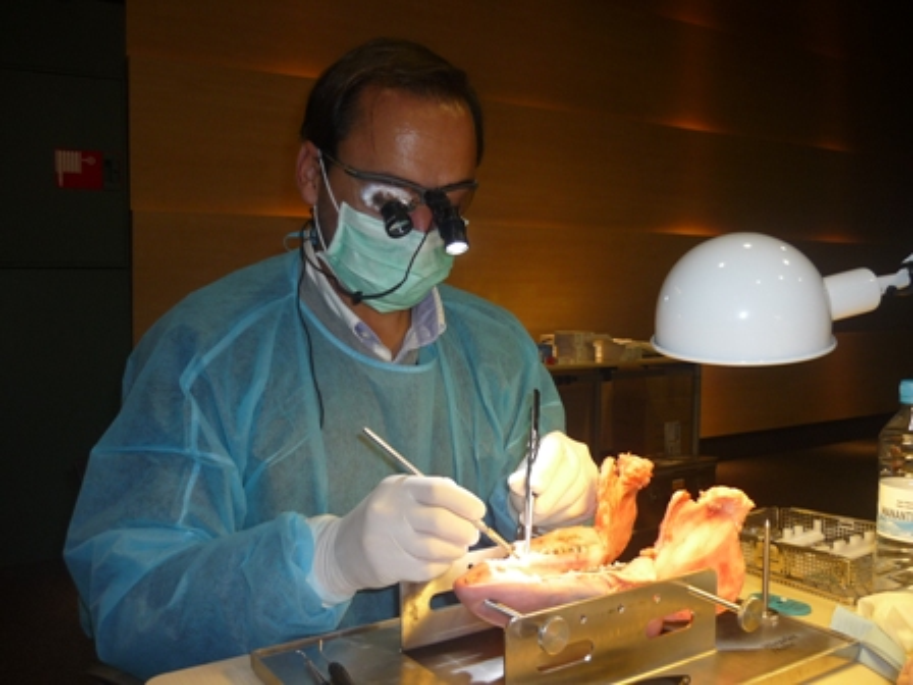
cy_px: 342
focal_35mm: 33
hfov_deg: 55.4
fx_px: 870
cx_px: 456
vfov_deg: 42.9
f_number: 2.8
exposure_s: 1/30
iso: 100
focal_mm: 5.5
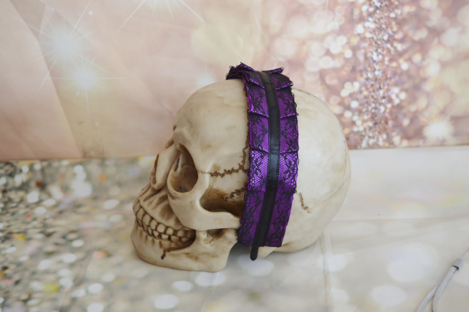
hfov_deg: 36.9
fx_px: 703
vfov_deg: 25.0
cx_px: 234
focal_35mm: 54
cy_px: 156
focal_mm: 36
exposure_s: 1/60
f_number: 4.8
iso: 450
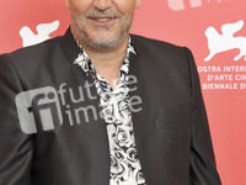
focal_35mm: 241
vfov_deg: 6.2
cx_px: 115
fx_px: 1713
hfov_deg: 8.2
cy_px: 166
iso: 1000
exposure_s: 1/200
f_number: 8
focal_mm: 125
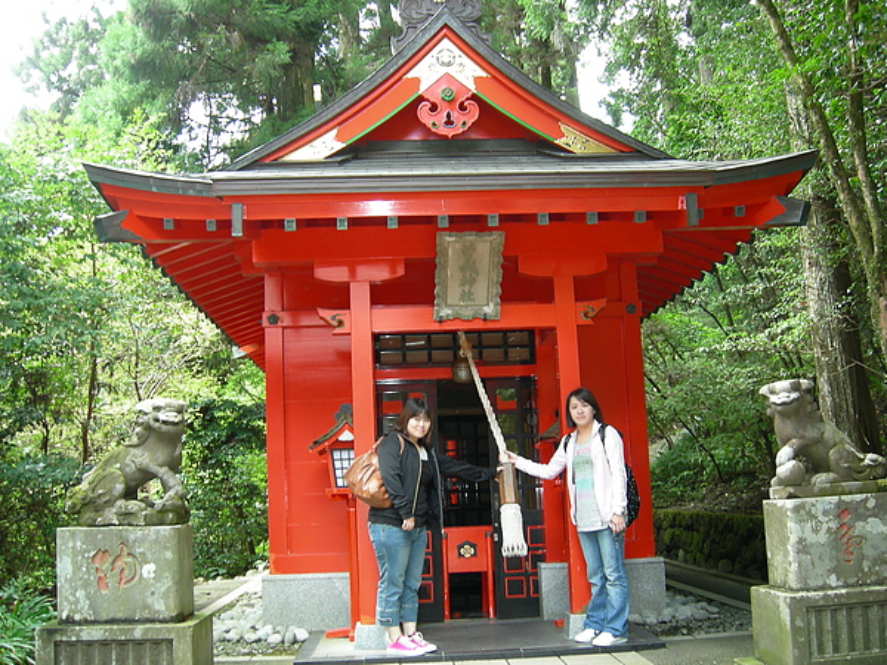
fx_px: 922
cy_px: 332
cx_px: 444
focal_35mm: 36
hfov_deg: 51.4
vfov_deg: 39.7
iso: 90
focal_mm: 7.5
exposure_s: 1/30
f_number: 2.7
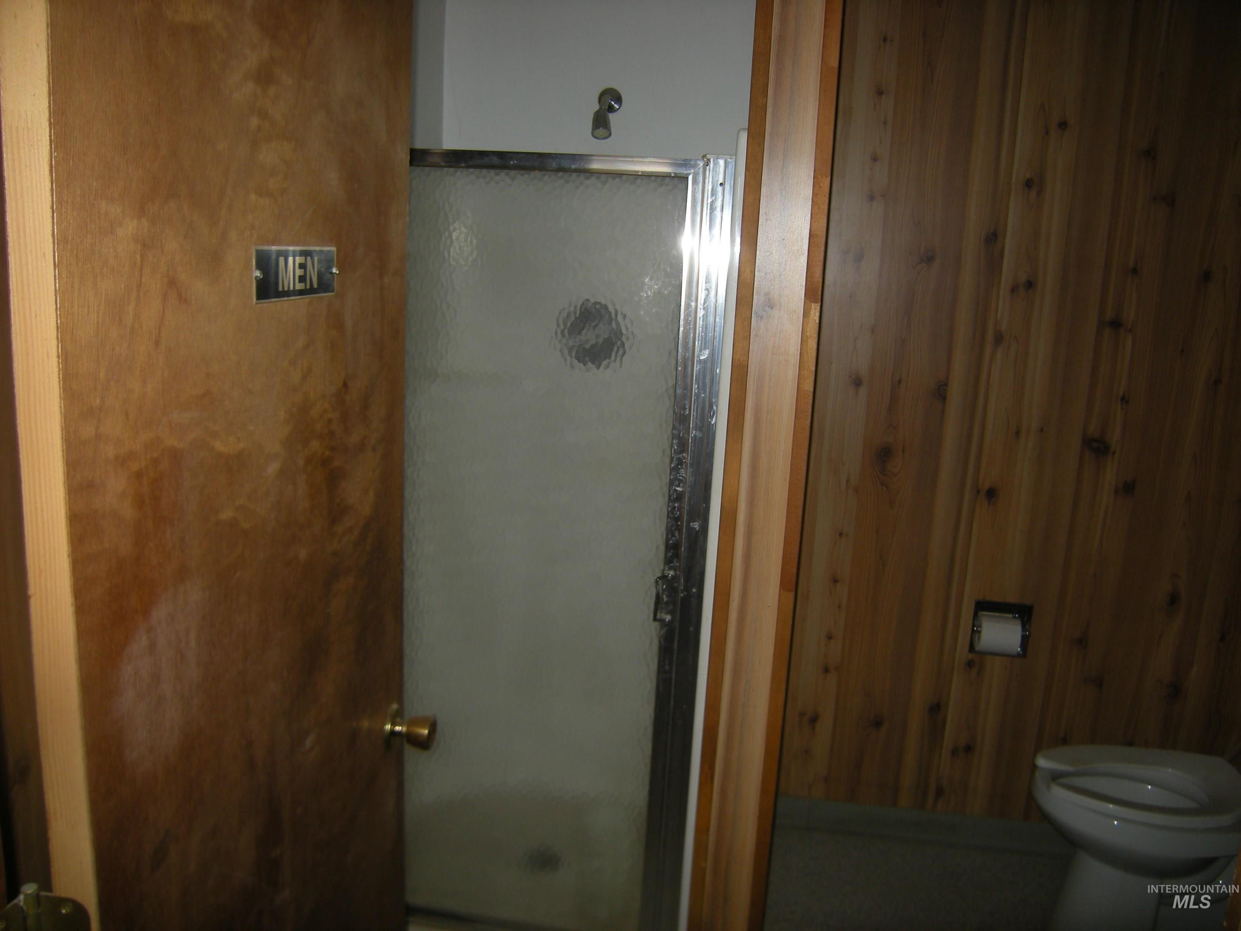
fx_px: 1004
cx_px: 620
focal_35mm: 28
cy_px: 466
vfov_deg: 49.7
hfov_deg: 63.4
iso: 64
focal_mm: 4.7
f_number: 2.8
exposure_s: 1/60
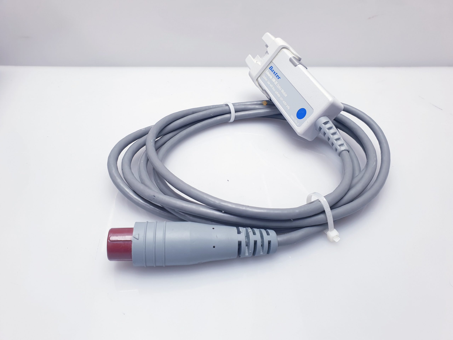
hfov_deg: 67.3
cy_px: 170
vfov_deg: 53.1
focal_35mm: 26
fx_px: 340
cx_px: 226
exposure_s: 1/50
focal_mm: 4.3
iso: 50
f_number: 2.4
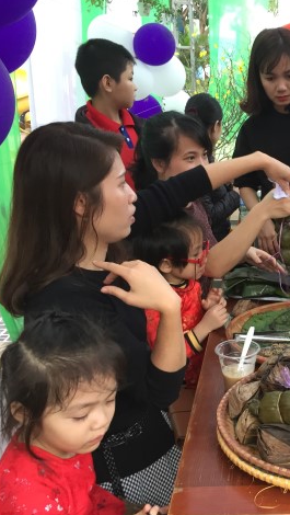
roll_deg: -1.5
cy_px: 259
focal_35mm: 43
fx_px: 587
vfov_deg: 47.3
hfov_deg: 25.9
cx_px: 308
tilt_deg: -18.4
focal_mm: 4.15
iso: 100
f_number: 2.2
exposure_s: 1/33
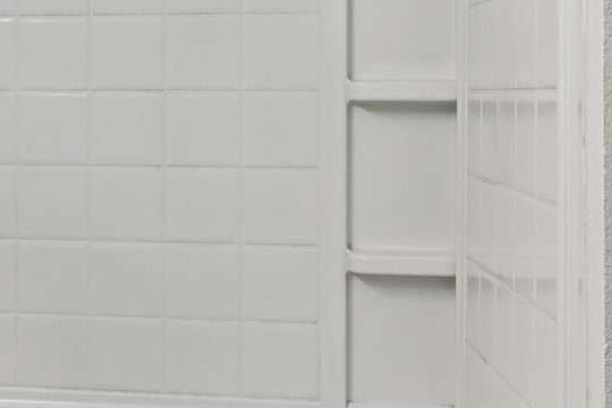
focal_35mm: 77
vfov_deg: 17.5
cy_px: 75
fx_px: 1309
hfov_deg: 24.8
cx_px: -32
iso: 400
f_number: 8
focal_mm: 19
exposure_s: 1/40
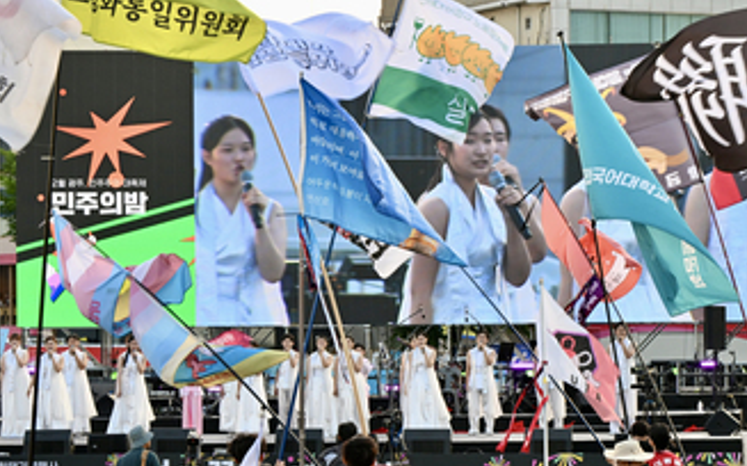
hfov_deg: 10.9
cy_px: 369
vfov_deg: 6.8
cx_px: 471
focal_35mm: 192
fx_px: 3907
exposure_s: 1/160
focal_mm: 110
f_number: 11
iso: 800
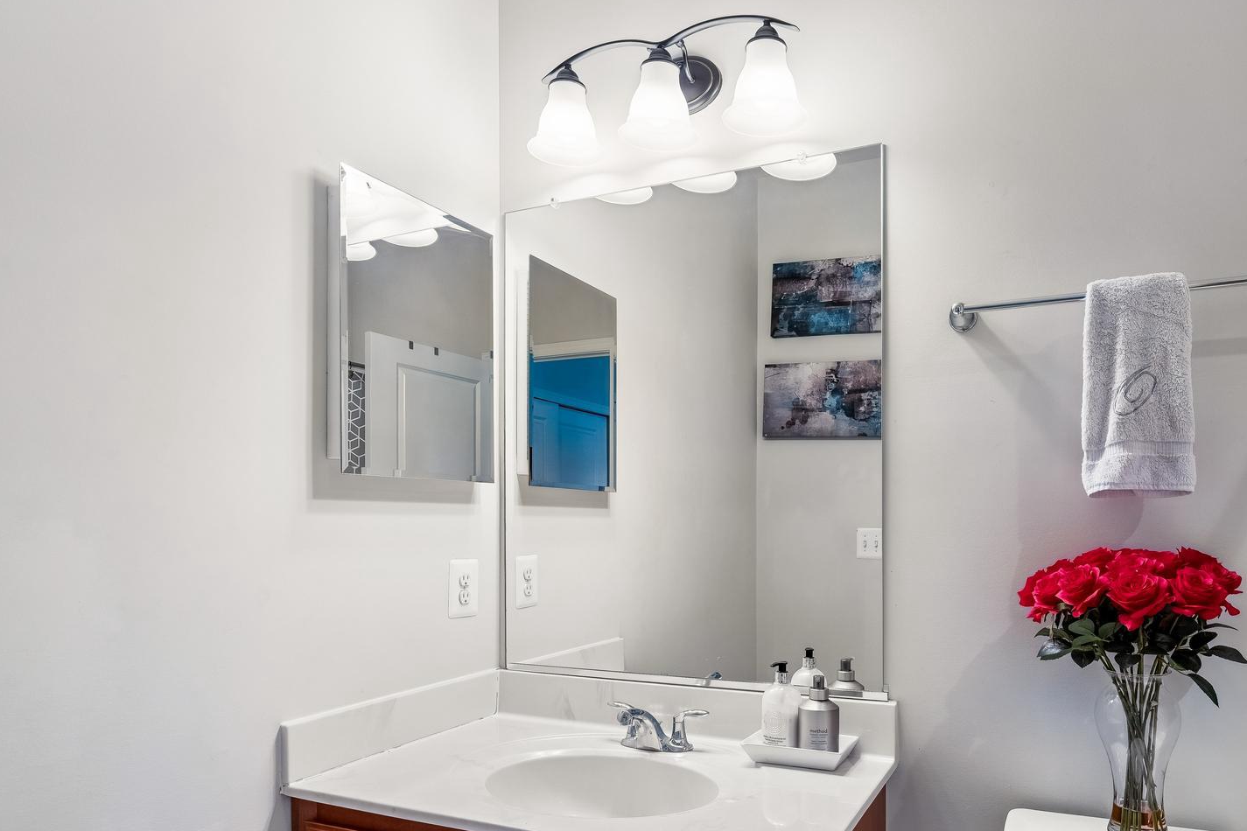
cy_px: 532
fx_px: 797
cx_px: 737
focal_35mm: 23
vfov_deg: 54.3
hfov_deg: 75.4
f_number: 8
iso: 100
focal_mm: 16
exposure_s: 1/2
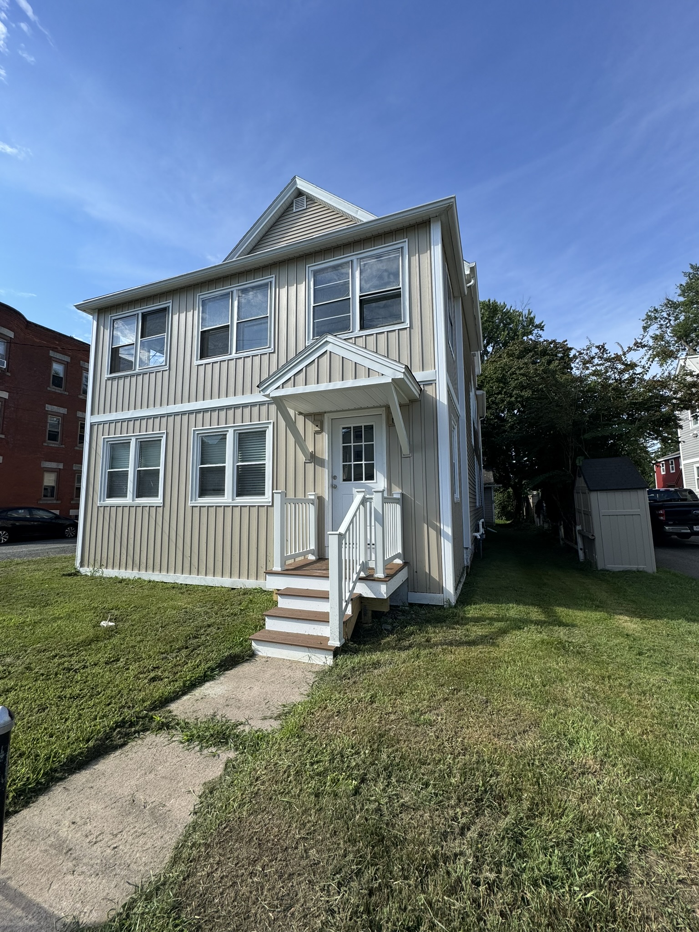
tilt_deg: +6.9
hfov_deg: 85.7
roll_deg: +0.9
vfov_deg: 102.1
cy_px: 466
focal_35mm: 14
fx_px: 377
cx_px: 350
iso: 40
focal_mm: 2.22
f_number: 2.2
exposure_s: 1/1420
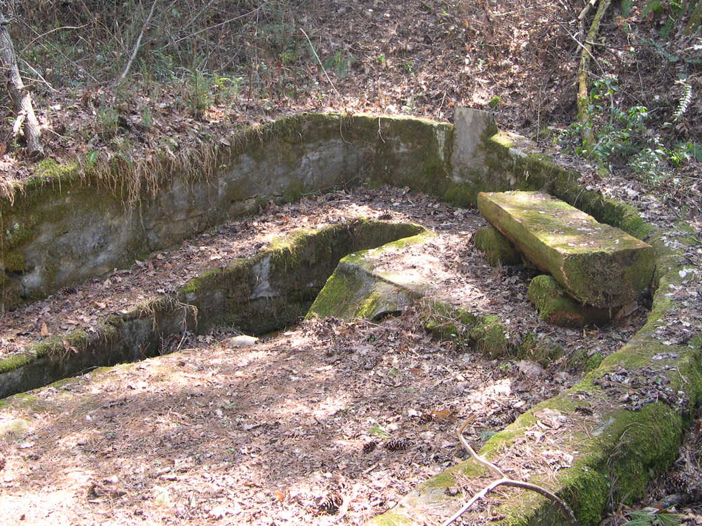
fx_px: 953
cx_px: 335
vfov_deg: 30.8
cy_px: 208
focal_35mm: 47
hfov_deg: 40.4
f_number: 2.8
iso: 100
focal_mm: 8
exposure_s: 1/41.9
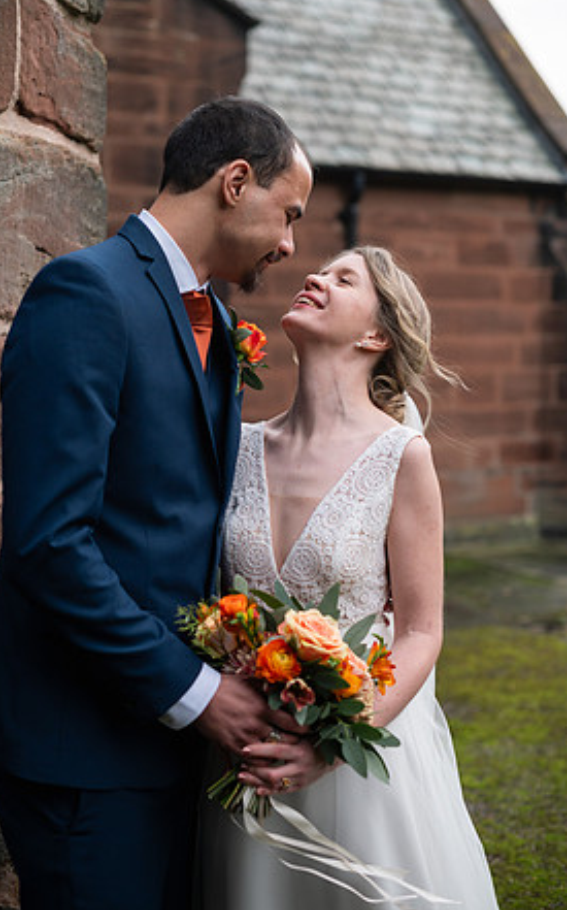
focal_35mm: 52
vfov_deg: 38.9
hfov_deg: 24.8
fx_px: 1288
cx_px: 263
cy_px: 450
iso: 400
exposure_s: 1/640
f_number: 2.8
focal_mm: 50
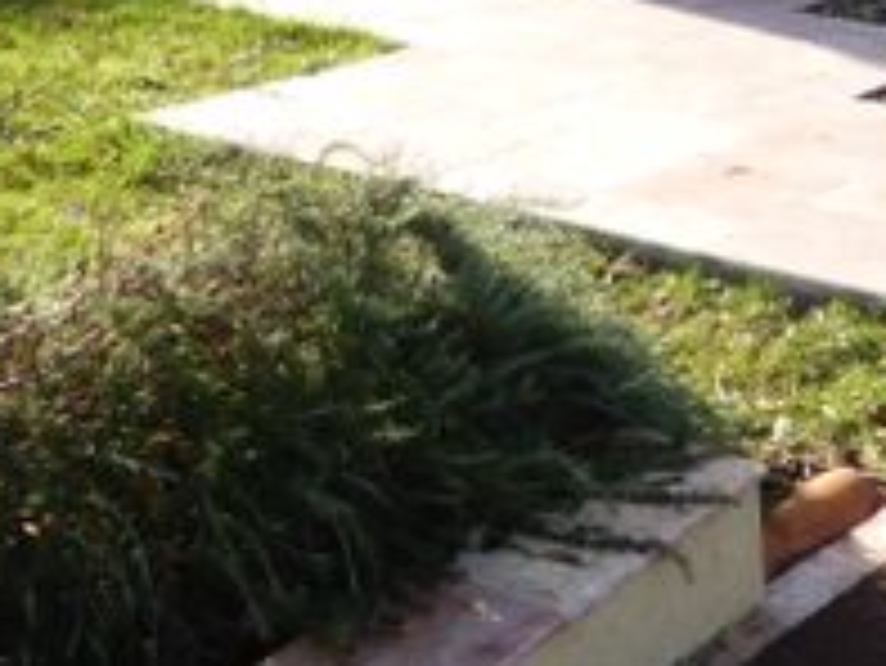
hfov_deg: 23.8
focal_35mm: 76
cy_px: -166
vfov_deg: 18.3
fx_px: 1946
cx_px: 1003
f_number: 3.3
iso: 100
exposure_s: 1/400
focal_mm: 4.3
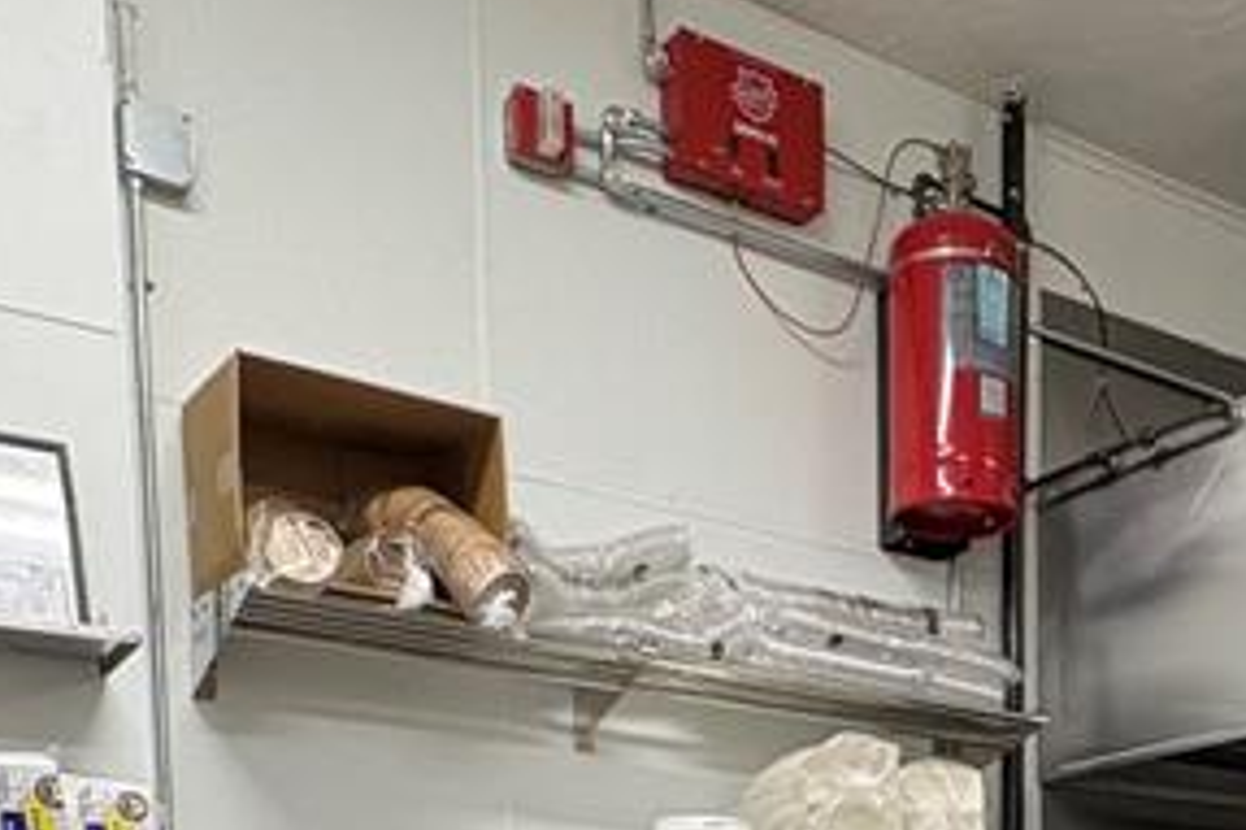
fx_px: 1799
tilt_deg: -6.5
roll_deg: -0.6
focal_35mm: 52
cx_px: 946
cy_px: 1321
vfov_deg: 21.0
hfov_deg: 37.2
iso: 250
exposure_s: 1/60
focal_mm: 2.22
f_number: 2.2
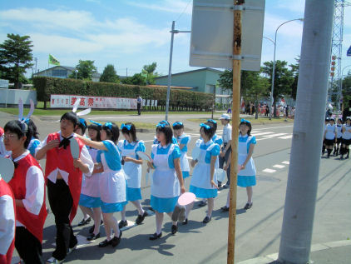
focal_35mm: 41
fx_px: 416
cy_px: 132
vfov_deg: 35.2
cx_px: 176
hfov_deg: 45.8
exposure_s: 1/800
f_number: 4.6
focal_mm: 6.8
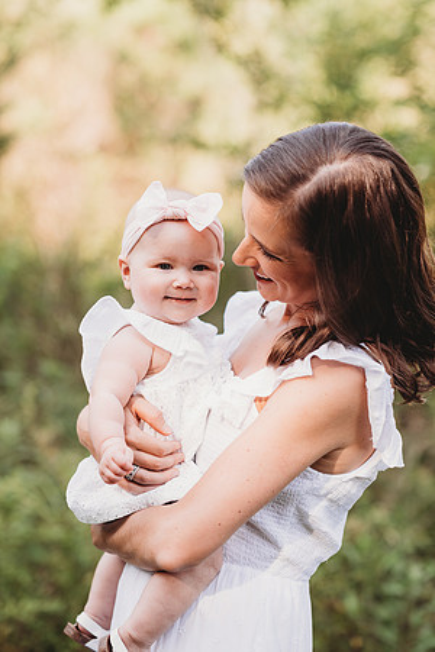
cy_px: 326
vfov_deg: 23.9
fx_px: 1541
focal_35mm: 85
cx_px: 218
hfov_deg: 16.1
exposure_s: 1/250
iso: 100
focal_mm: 85
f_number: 2.2
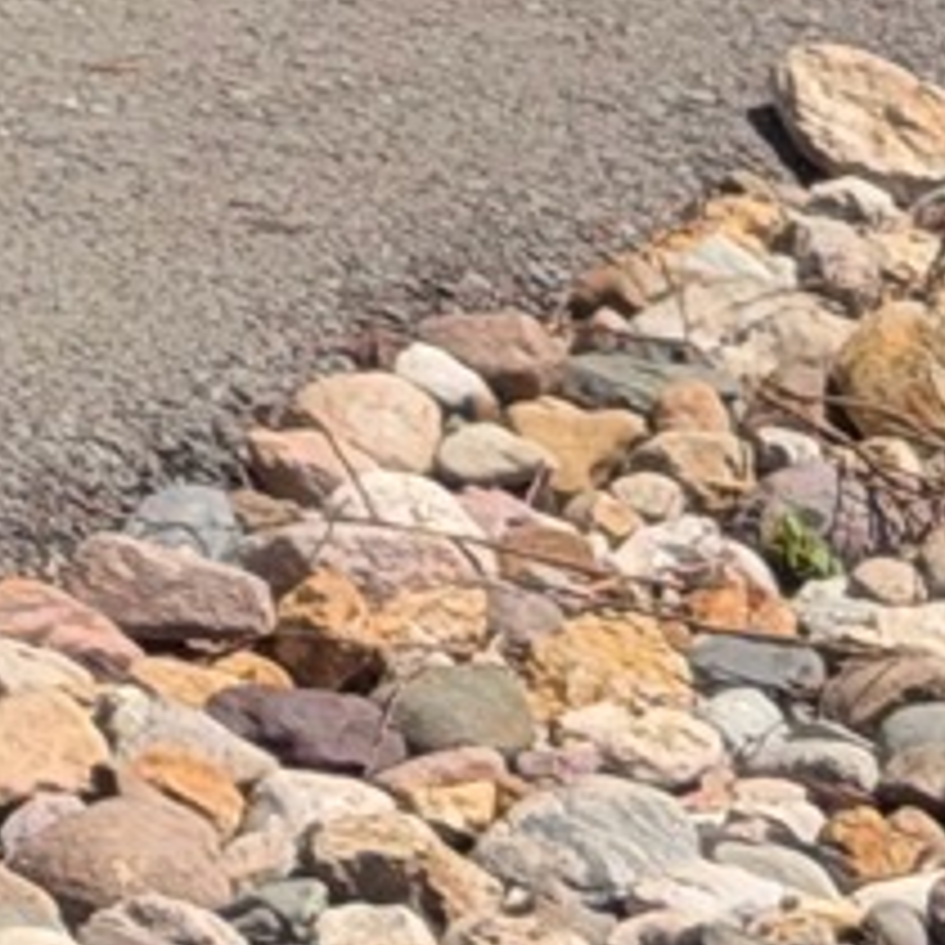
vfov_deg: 5.3
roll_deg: -1.3
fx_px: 10007
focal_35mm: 324
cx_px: -2502
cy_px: -986
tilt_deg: -7.2
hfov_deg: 5.0
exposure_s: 1/6024
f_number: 1.78
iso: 64
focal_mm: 6.76
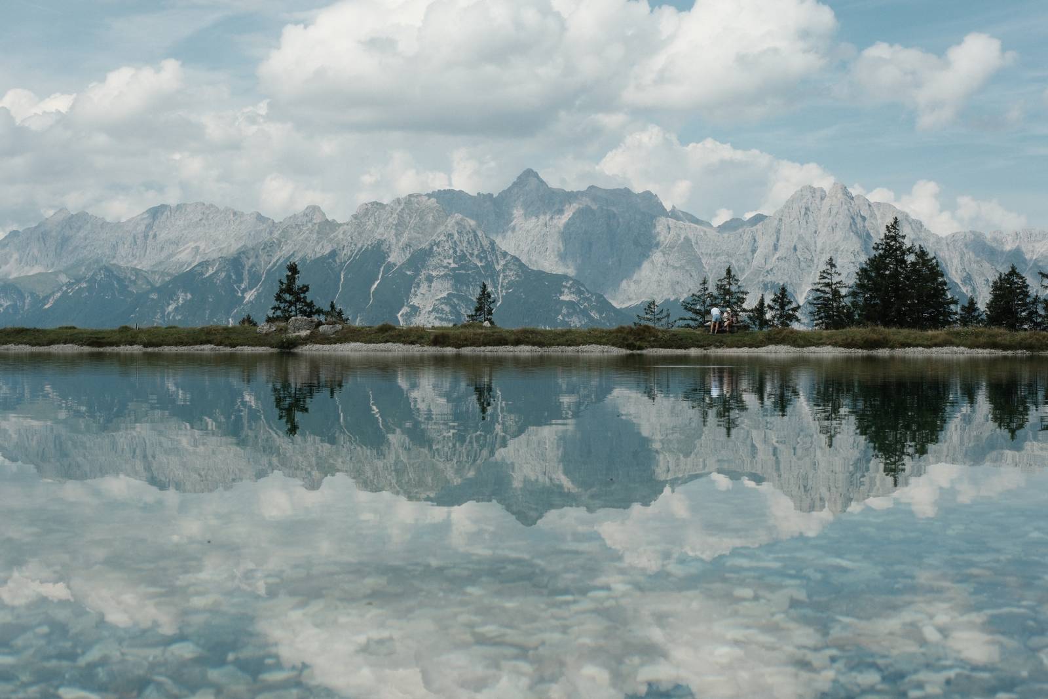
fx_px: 1485
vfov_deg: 26.5
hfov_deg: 38.9
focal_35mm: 51
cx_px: 524
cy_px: 350
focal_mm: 34.2
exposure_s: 1/500
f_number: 11
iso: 640
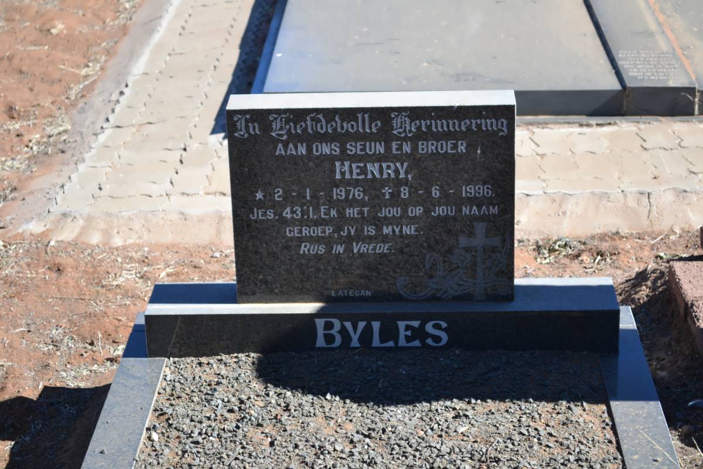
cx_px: 352
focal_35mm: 82
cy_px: 234
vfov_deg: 16.6
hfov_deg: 24.6
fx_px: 1611
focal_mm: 55
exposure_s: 1/125
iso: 280
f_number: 5.6
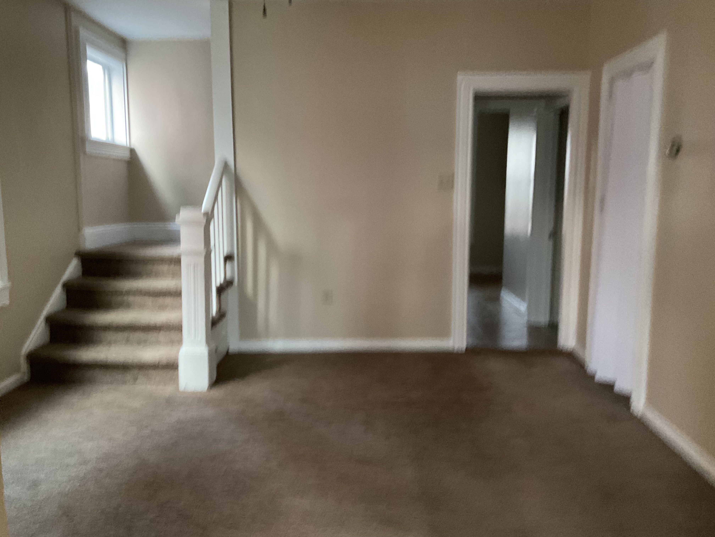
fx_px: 599
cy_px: 268
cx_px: 358
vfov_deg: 48.2
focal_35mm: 29
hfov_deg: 61.7
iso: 400
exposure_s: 1/30
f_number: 1.8
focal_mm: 3
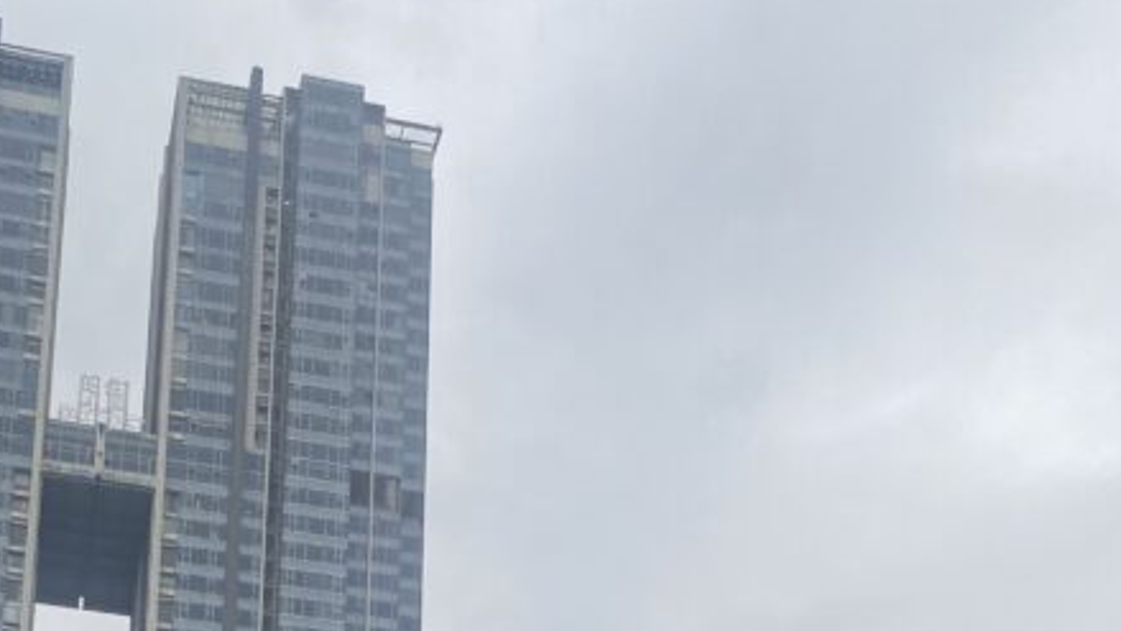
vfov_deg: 15.1
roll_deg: -3.8
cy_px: 1229
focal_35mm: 66
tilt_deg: +16.1
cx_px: 350
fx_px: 1962
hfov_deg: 31.6
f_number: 1.8
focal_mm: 4.25
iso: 32
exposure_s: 1/510
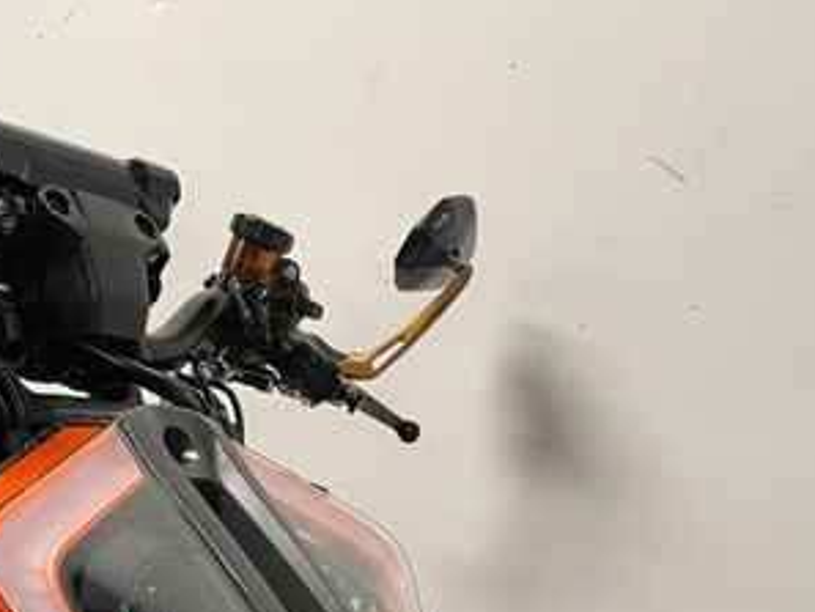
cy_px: 565
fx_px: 1319
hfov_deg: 33.8
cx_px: 222
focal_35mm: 56
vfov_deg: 25.2
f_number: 1.6
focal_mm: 5.1
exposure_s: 1/50
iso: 100
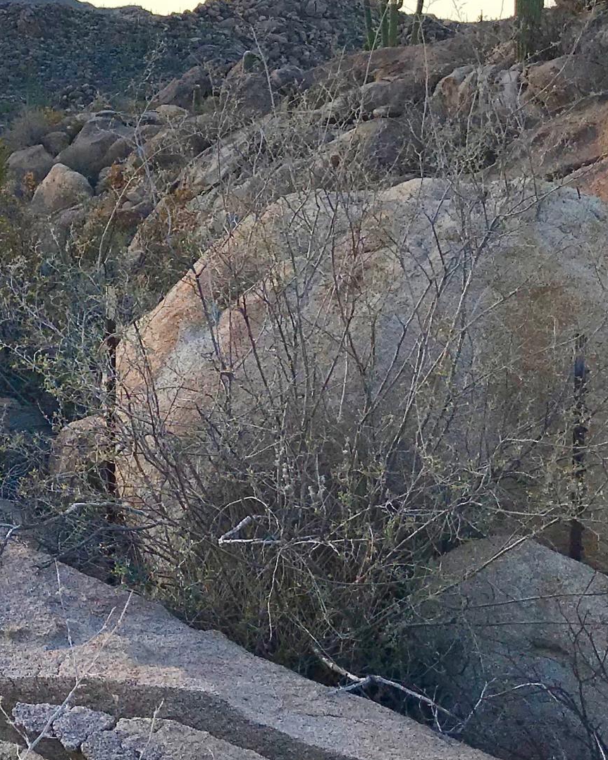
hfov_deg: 18.2
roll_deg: +0.0
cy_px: 216
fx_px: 1710
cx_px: -275
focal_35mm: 76
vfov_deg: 24.9
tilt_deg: -3.9
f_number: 1.8
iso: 20
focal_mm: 3.99
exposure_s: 1/553
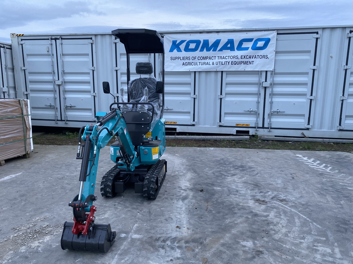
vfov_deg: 53.1
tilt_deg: -11.0
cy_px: 132
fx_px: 265
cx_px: 176
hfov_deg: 67.3
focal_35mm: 26
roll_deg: +0.1
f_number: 1.8
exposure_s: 1/60
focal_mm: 4.25
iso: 125
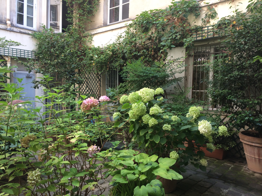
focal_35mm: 29
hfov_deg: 61.7
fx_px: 219
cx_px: 131
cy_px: 98
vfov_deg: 48.2
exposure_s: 1/120
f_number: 2.2
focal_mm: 4.15
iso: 40
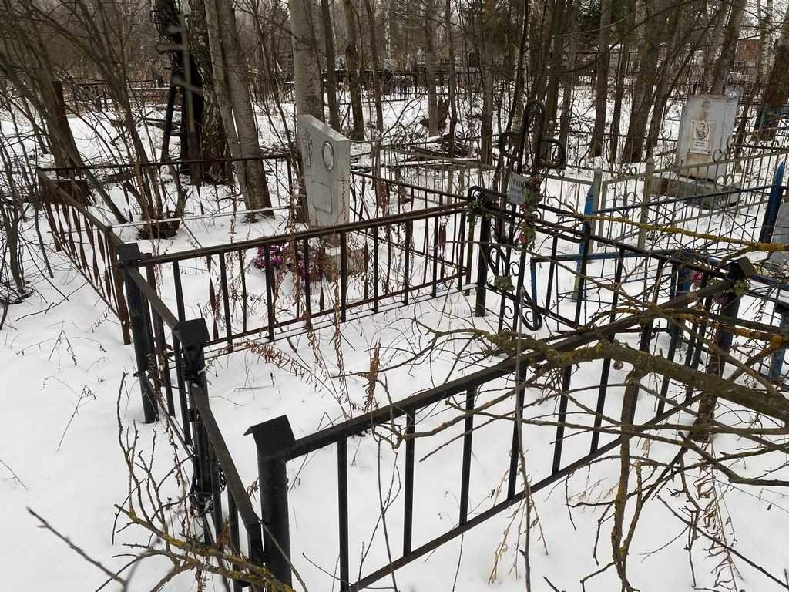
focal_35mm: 26
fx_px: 593
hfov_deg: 67.3
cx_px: 394
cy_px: 296
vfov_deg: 53.1
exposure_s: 1/233
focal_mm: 4.25
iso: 32
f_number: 1.8
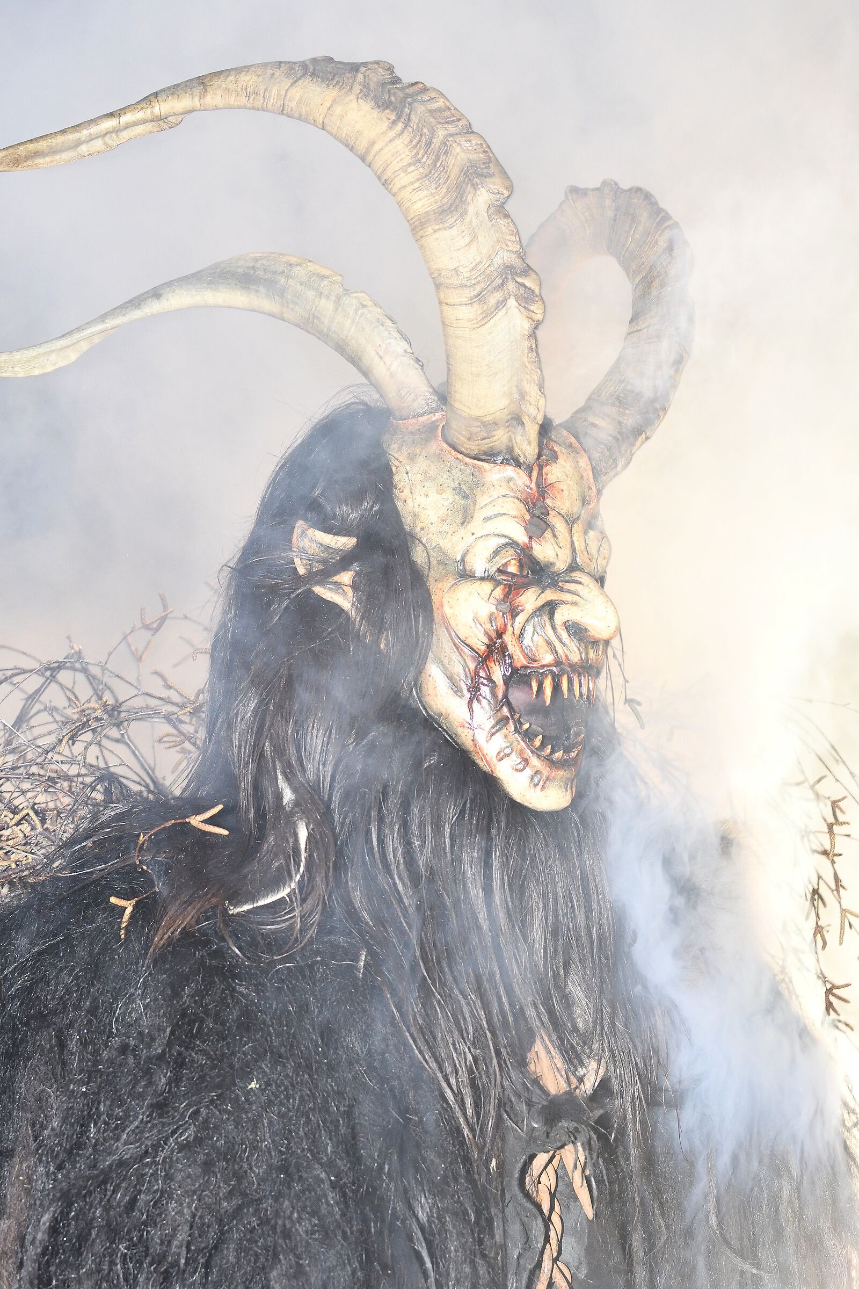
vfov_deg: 37.9
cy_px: 644
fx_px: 1879
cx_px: 430
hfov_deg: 25.8
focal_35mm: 52
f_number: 5
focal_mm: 35
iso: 2000
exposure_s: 1/60
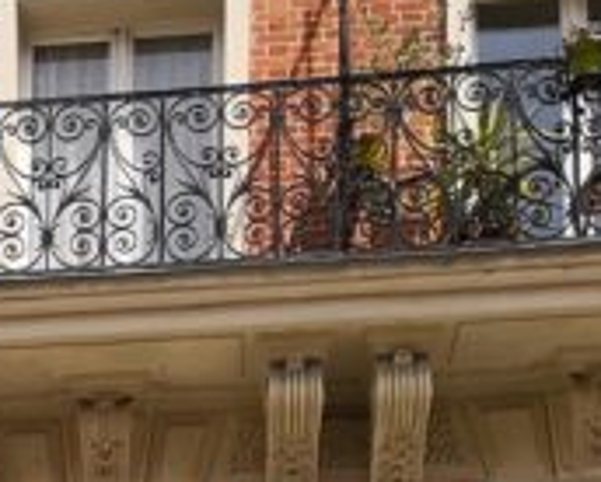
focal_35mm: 115
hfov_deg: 15.6
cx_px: -252
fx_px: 2048
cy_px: 941
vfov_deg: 12.0
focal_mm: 3.95
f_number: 1.6
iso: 50
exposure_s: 1/1706
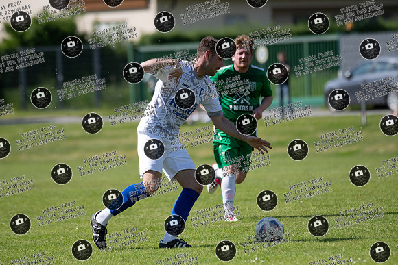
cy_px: 132
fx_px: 4091
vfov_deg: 3.7
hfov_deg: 5.6
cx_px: 199
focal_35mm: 370
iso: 1250
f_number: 5.6
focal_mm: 370
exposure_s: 1/8000
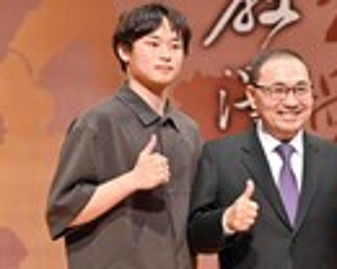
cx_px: 298
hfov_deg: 5.6
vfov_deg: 4.5
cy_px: 138
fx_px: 3461
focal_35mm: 347
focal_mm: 120
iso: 500
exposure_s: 1/125
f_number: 4
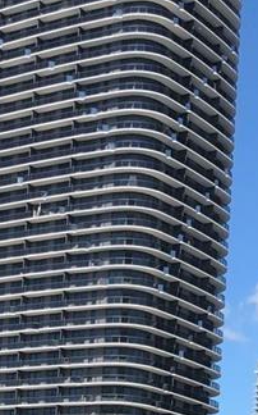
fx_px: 1240
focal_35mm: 110
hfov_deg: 11.9
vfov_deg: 17.6
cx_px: 95
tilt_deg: +2.9
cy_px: 561
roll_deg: -3.2
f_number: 1.8
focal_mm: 3.99
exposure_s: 1/1808
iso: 20
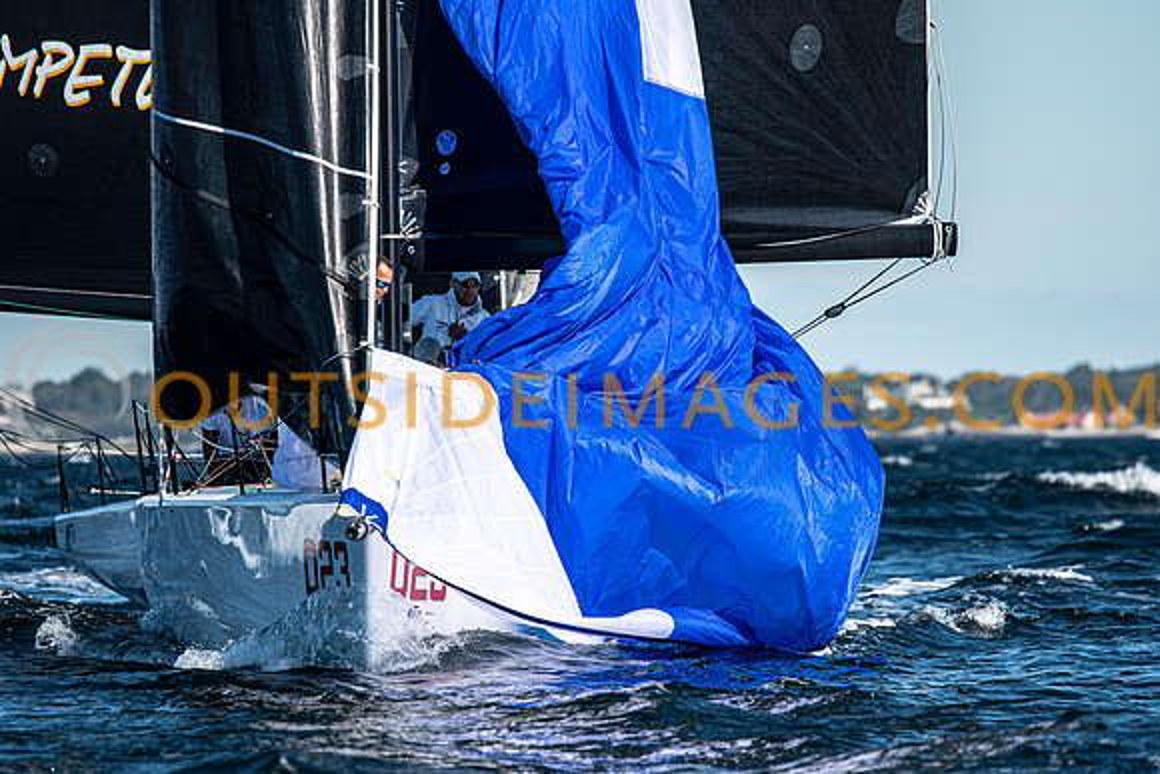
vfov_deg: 3.1
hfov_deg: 4.6
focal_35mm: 450
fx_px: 14503
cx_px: 580
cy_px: 387
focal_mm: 300
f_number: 5
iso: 320
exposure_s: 1/2500
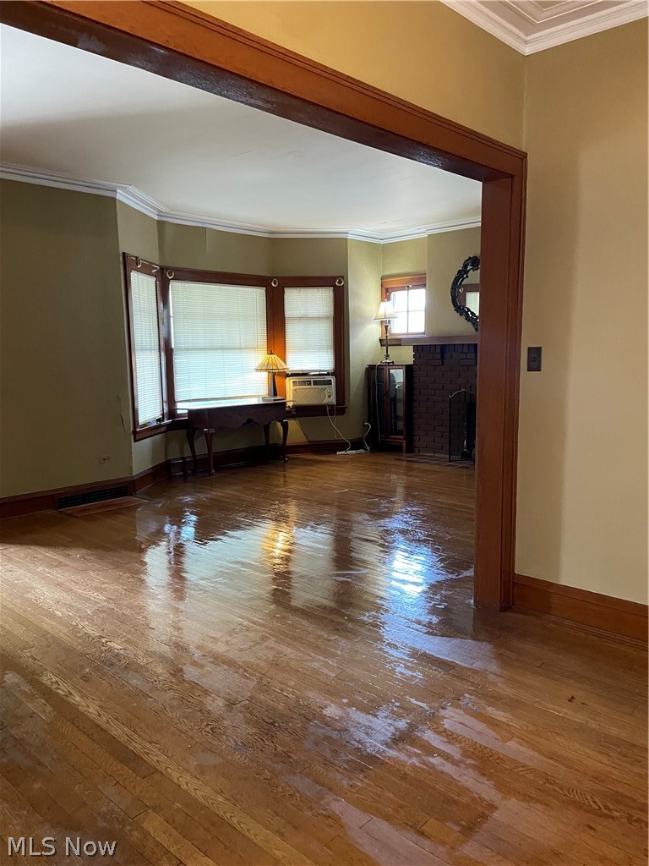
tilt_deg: -7.6
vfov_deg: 67.3
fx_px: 650
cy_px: 433
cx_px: 324
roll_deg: +0.1
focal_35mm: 26
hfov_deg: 53.1
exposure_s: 1/60
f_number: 1.6
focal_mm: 4.2
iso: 400
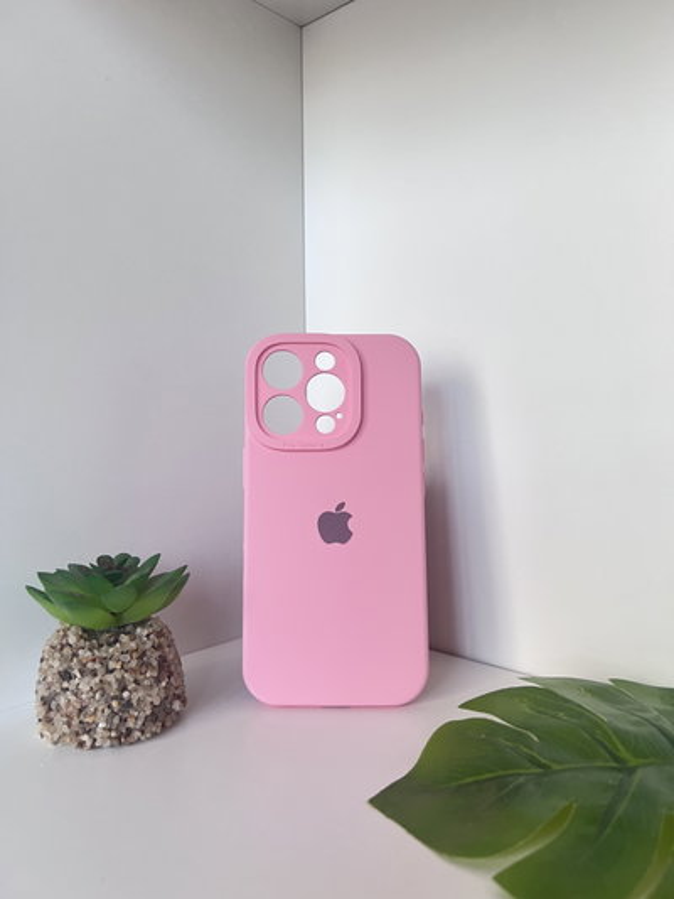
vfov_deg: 67.3
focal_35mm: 26
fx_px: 675
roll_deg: +2.4
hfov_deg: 53.1
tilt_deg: -3.3
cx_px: 337
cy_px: 450
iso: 125
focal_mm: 5.7
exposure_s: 1/73
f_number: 1.5
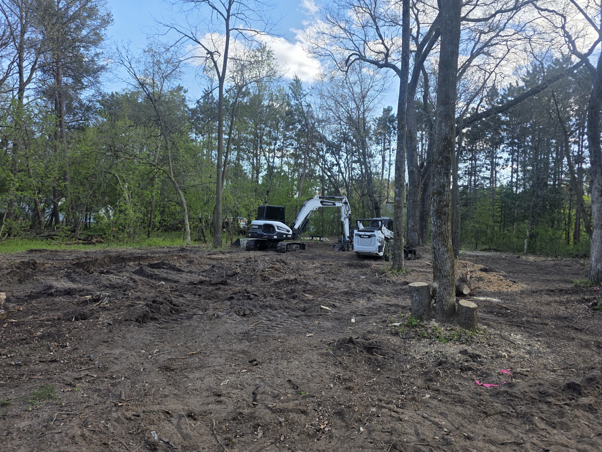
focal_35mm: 23
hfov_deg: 73.9
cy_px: 226
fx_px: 400
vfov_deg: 58.9
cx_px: 301
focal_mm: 6.3
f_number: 1.7
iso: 80
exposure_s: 1/1399
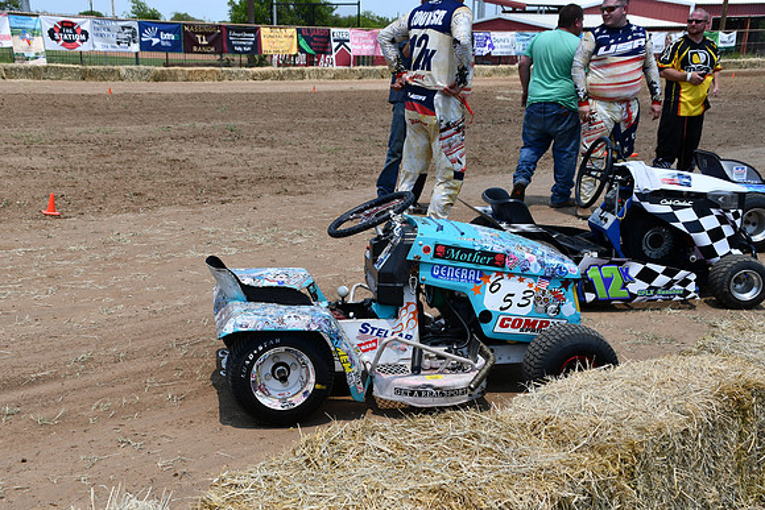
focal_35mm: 52
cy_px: 255
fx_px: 1105
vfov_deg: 26.0
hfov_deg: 38.2
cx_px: 382
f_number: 9
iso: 100
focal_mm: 35
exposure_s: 1/320
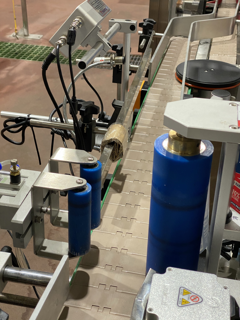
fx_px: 481
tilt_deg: -30.4
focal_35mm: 52
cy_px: 160
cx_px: 120
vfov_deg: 36.8
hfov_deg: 28.0
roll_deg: -1.6
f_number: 2
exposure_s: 1/60
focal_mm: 6
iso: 160
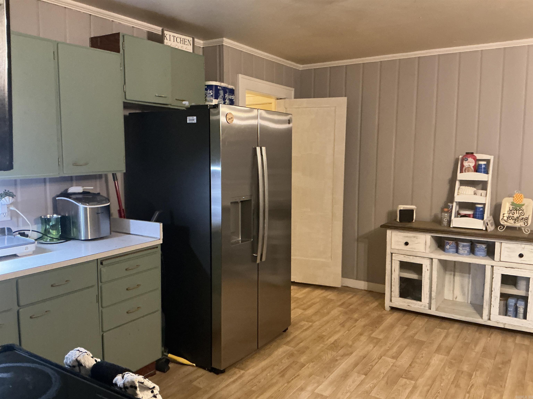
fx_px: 431
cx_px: 266
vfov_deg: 49.7
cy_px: 200
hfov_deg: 63.4
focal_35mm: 28
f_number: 1.8
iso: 320
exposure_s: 1/30
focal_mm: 3
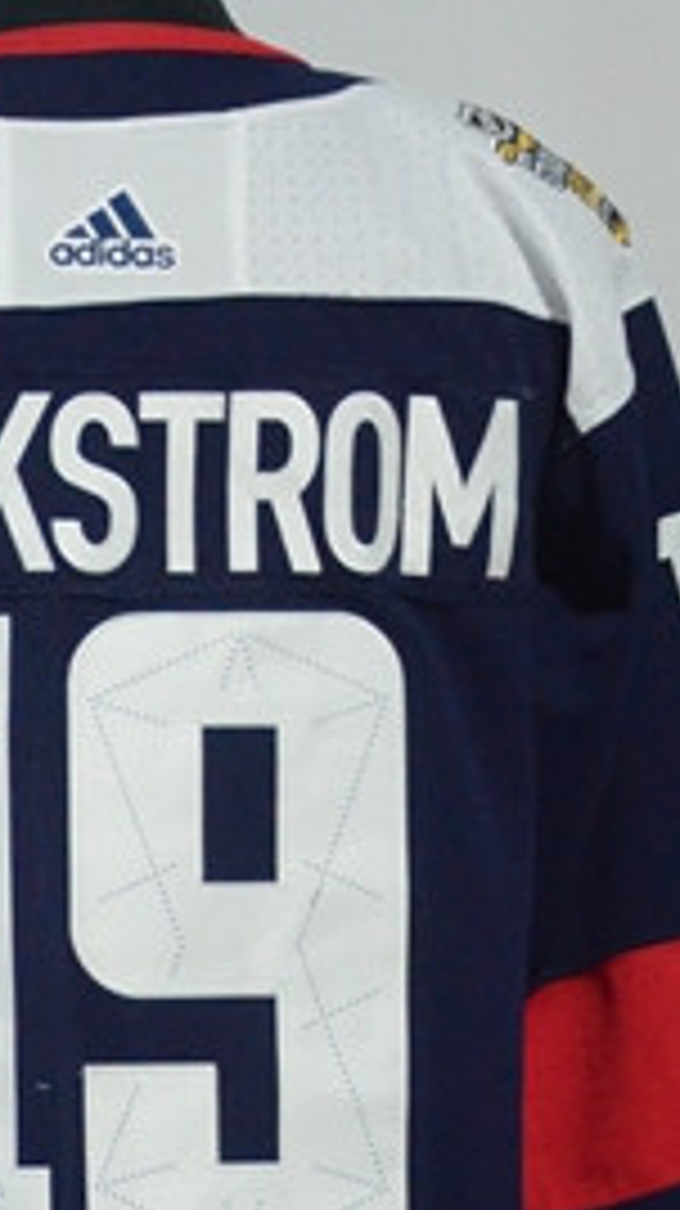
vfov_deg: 11.0
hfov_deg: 6.1
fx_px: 6293
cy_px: 823
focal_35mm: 196
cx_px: -428
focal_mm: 42
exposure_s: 1/50
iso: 4000
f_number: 4.5
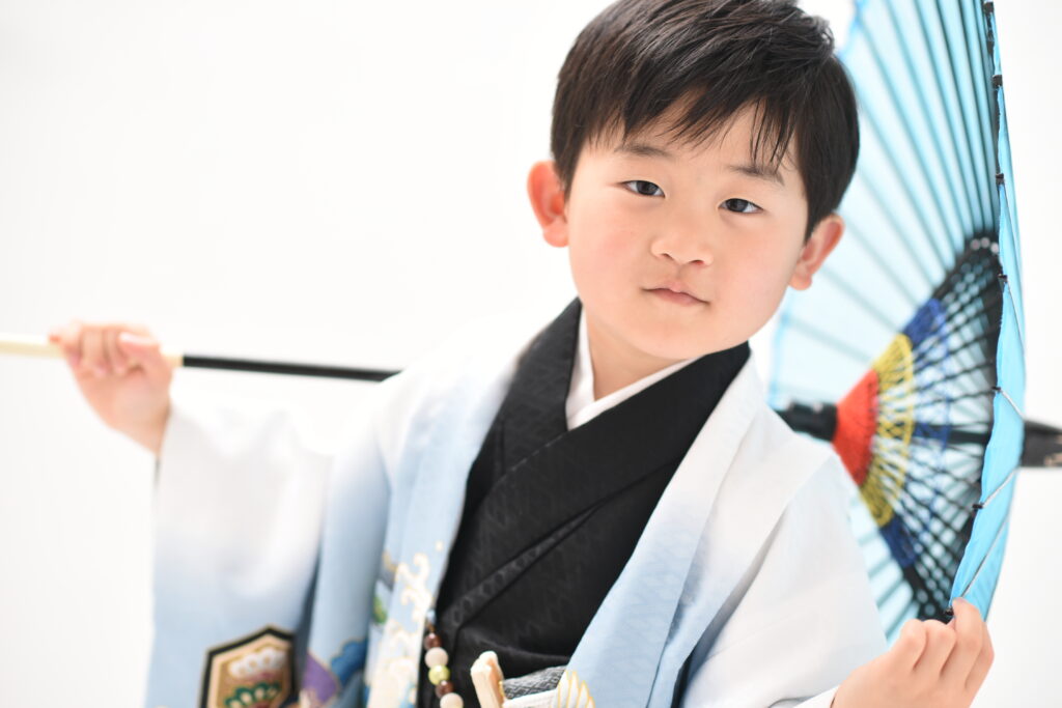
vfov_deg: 16.1
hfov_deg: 23.9
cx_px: 531
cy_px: 354
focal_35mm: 85
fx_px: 2508
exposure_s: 1/160
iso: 100
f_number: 2.8
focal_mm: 85
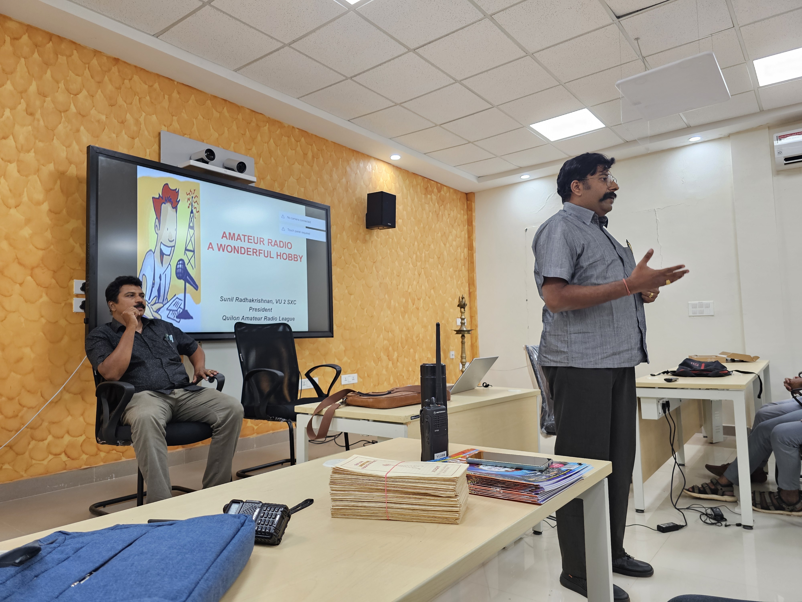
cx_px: 401
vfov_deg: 58.9
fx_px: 533
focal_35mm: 23
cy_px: 301
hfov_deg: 73.9
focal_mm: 6.3
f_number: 1.7
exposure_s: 1/100
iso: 200
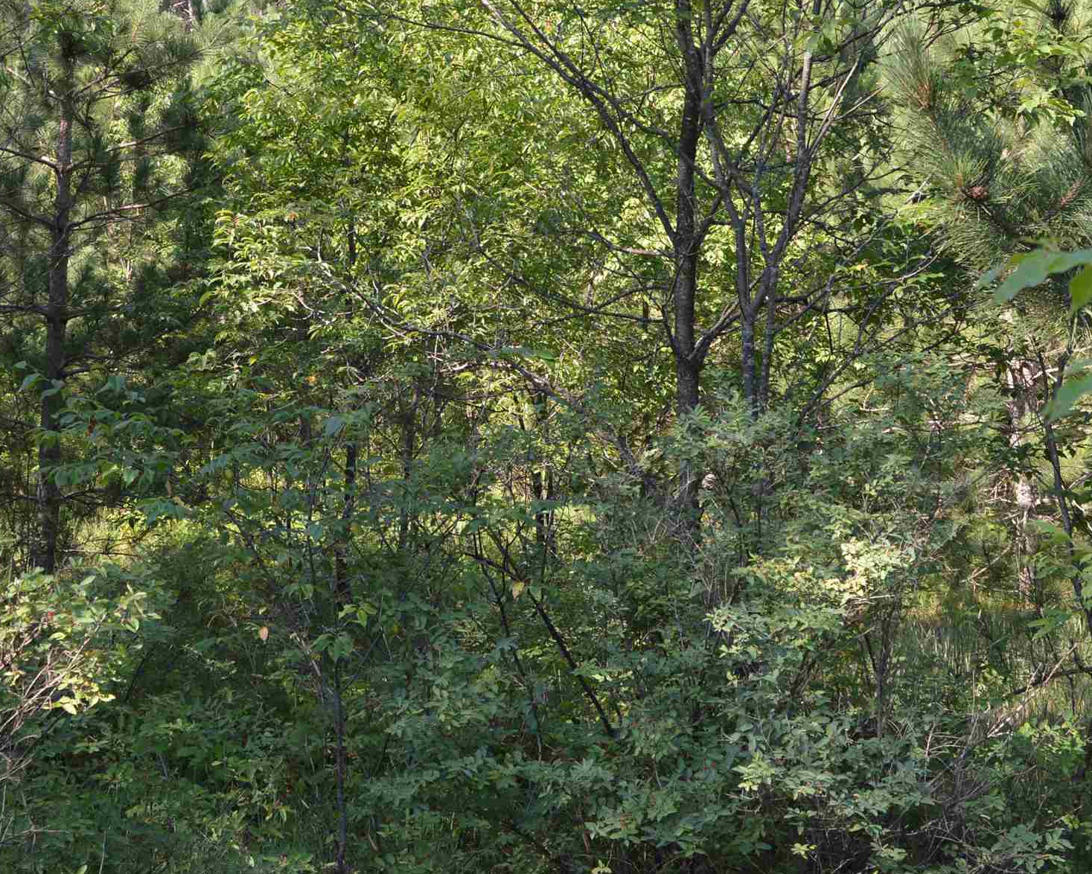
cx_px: 477
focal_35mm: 53
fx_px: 1713
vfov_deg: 28.2
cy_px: 220
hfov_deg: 35.3
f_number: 5.6
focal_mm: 18
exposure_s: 1/125
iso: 100
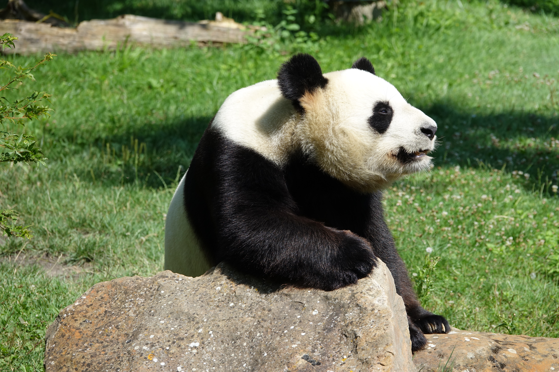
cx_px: 280
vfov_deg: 5.8
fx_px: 3695
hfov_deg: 8.7
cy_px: 186
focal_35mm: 238
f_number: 4
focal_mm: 87.11
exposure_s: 1/500
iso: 100
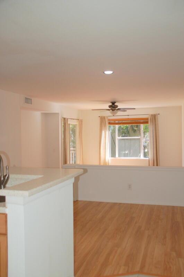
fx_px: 254
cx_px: 92
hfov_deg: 39.9
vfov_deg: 57.3
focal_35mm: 33
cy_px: 138
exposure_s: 1/320
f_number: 3.8
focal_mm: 22
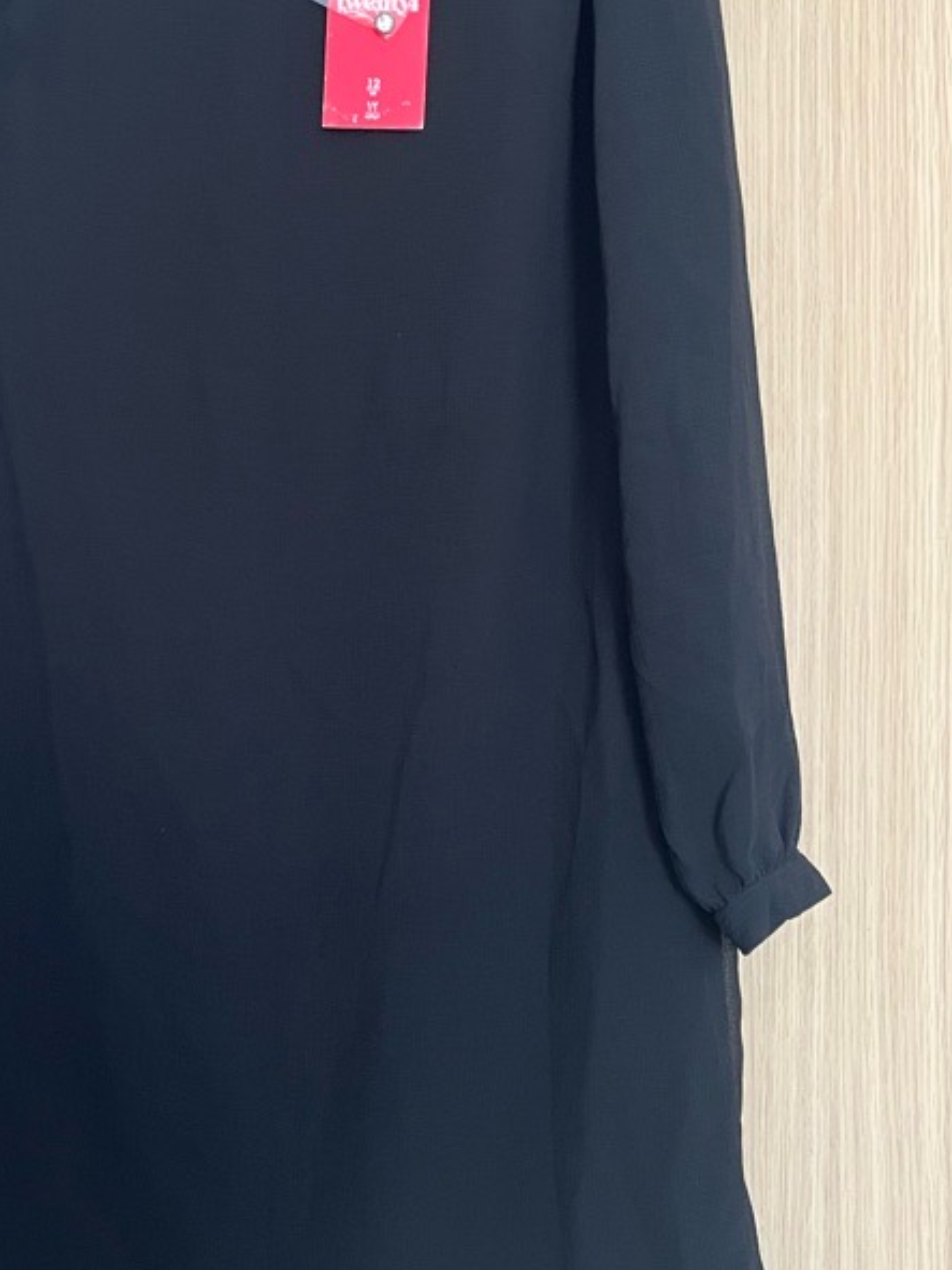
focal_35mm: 44
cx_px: 271
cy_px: 576
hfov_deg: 32.4
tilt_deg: +1.2
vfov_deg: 42.9
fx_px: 1614
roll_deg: -0.1
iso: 400
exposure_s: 1/60
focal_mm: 5.1
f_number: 1.6
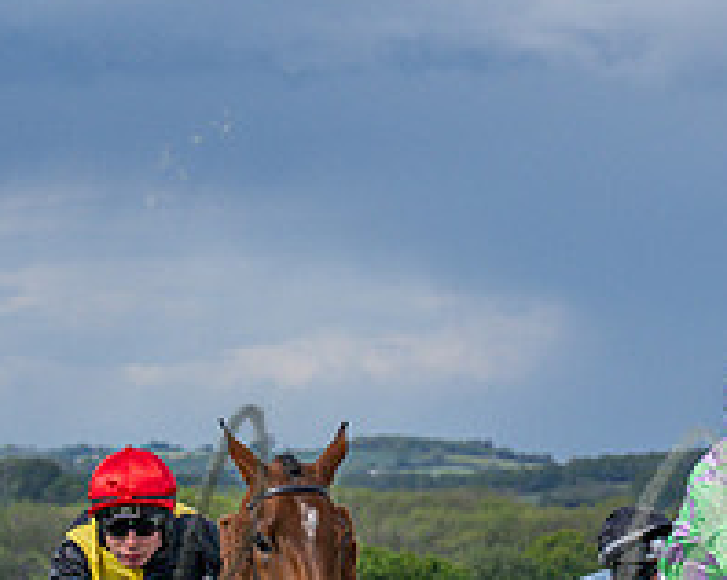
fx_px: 7695
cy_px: 631
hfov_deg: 5.4
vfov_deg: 4.3
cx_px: 649
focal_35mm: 358
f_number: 5
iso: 400
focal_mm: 70
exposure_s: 1/2500
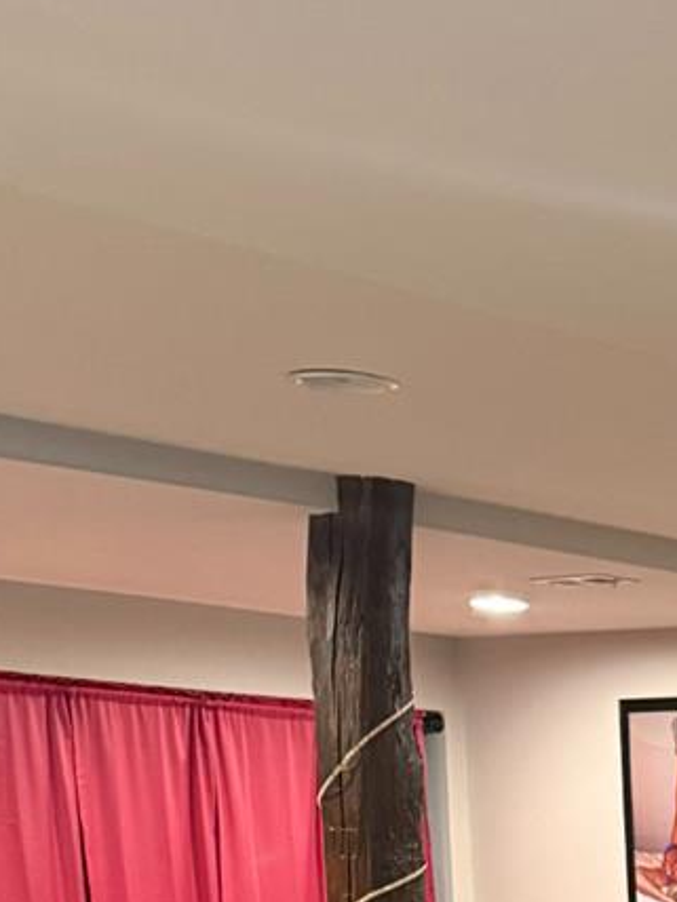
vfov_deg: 19.1
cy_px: 1512
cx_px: 1142
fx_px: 2190
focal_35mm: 84
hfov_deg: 15.6
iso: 640
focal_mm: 6.76
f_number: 1.78
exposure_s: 1/40
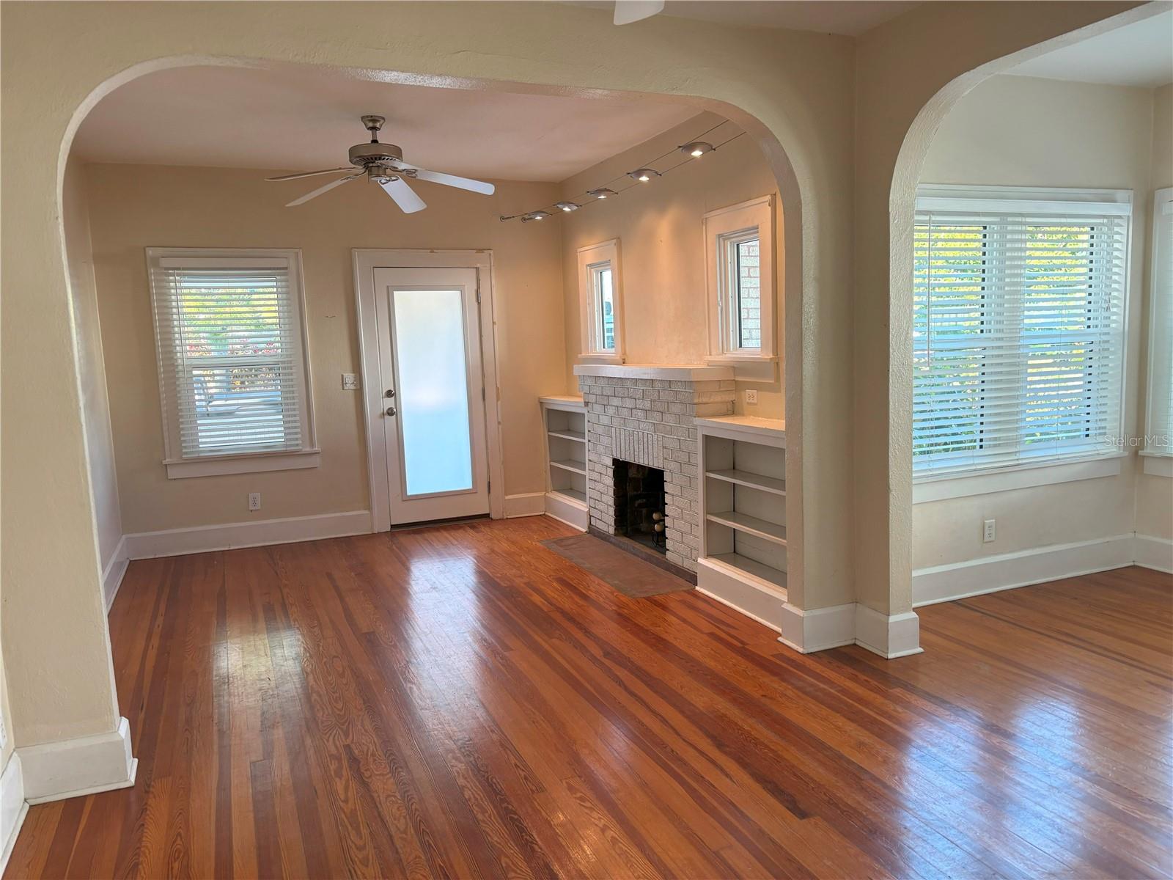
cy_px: 440
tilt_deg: -8.1
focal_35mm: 26
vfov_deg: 53.1
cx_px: 586
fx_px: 881
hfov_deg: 67.3
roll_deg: +2.1
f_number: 1.6
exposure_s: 1/60
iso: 80
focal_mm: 5.96
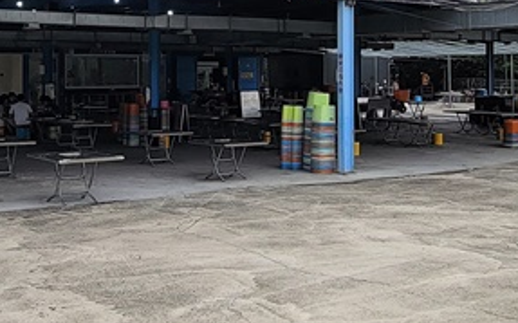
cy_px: 45
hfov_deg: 41.3
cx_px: 170
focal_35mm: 48
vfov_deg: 26.1
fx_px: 677
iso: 50
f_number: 2.2
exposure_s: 1/378
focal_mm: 2.2
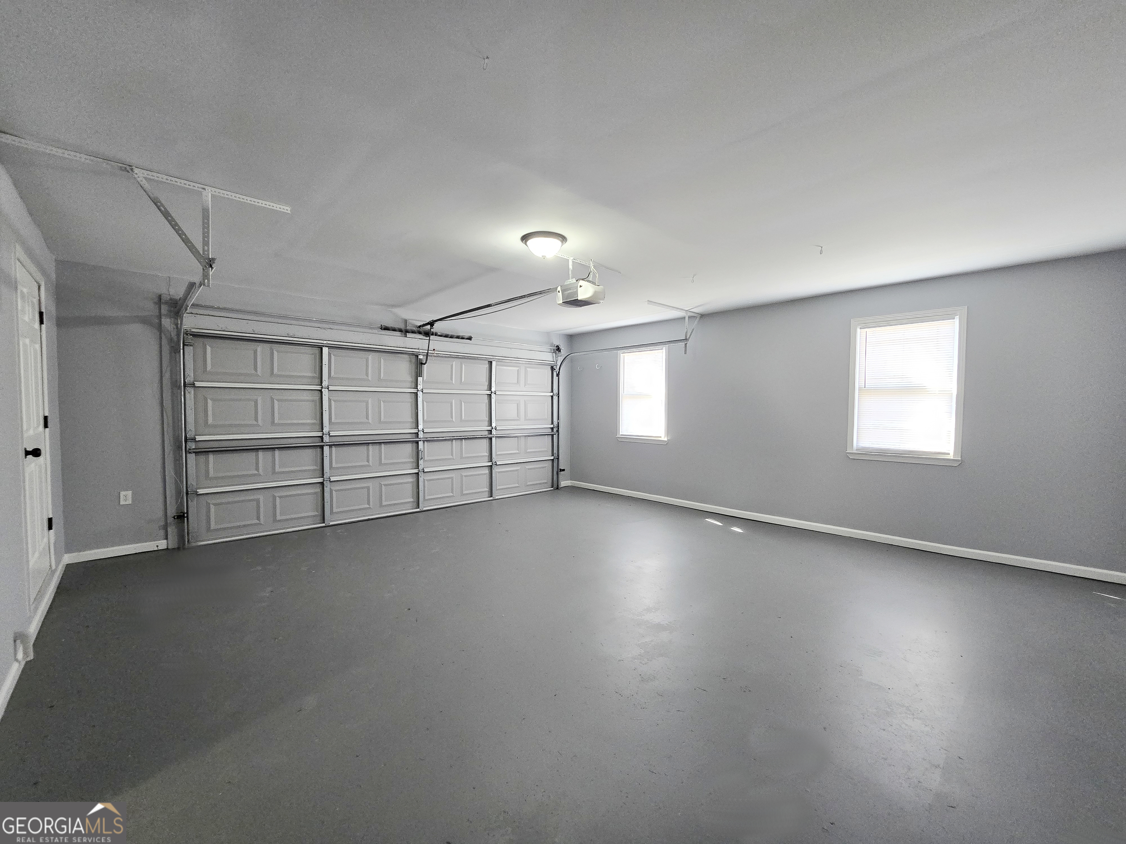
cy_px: 422
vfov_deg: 89.9
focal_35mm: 13
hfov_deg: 106.2
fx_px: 423
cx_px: 563
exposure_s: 1/60
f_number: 2.2
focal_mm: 2.2
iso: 200
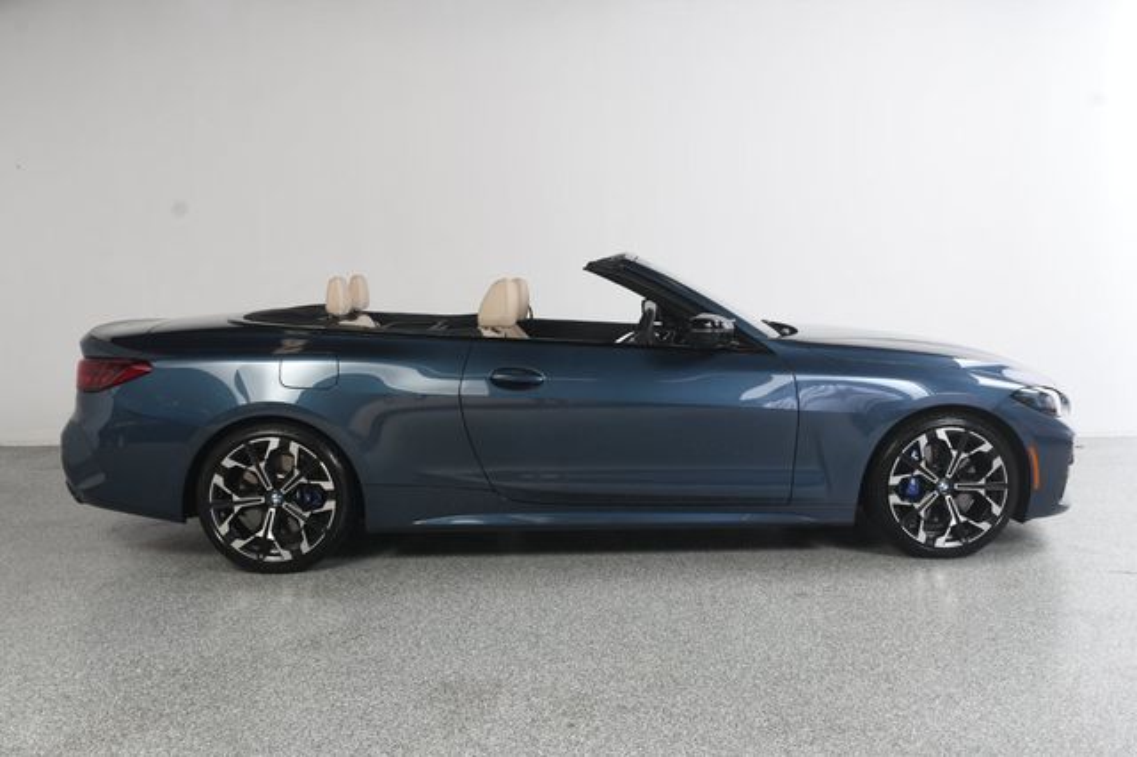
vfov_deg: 39.9
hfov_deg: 57.2
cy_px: 378
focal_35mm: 33
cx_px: 568
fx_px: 1042
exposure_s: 1/160
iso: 100
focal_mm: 22
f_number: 8
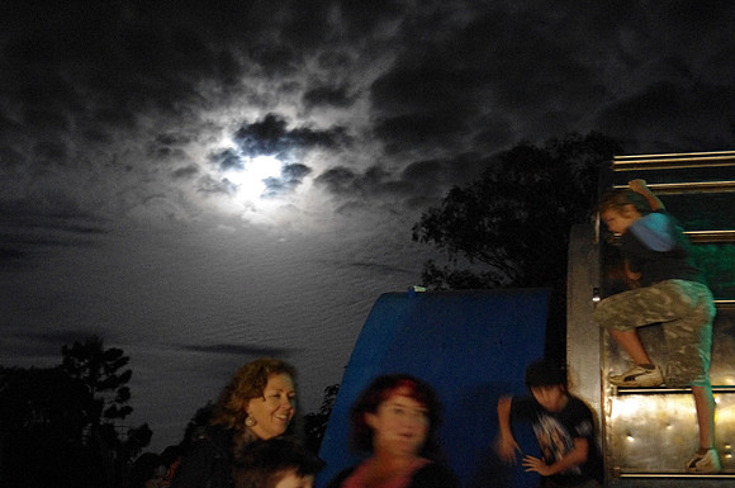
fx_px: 1223
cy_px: 244
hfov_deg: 33.4
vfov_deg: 22.6
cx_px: 368
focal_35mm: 60
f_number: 3.5
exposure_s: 1/13
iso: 6400
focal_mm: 40
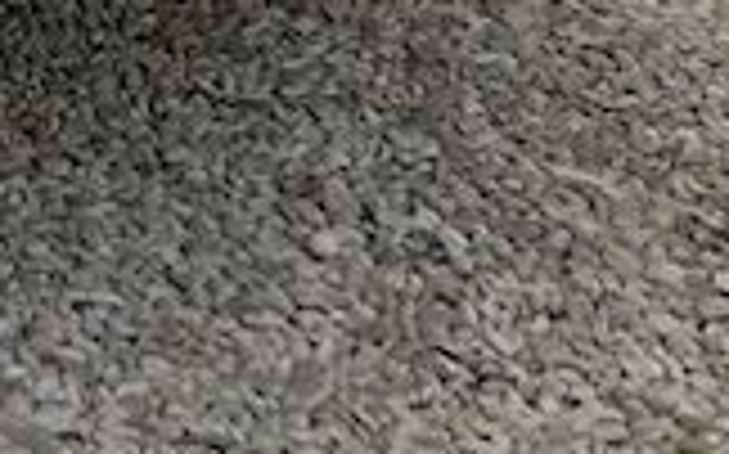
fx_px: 3375
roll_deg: -0.4
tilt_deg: -2.3
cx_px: -1138
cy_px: -1025
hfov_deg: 10.3
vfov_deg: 6.8
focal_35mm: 170
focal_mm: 5.7
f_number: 1.5
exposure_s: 1/1183
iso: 50
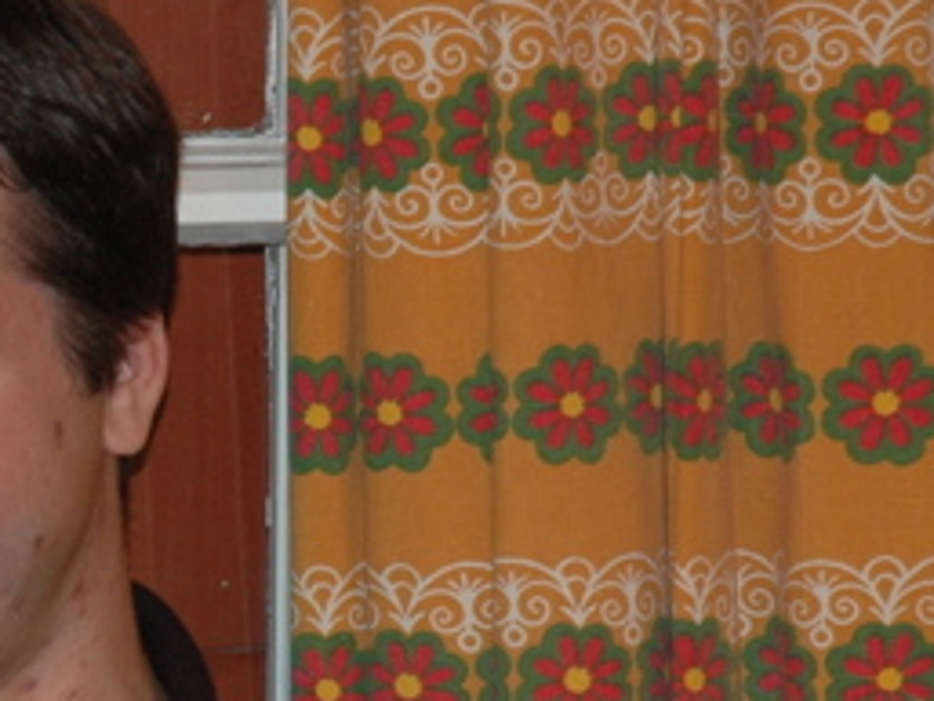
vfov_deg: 3.7
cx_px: -27
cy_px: 639
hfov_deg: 4.9
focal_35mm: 402
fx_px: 10852
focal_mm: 70
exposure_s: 1/60
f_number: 4.5
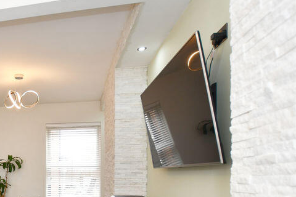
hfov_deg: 49.8
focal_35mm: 32
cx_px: 12
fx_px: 263
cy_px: 178
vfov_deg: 38.2
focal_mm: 10
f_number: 4
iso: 220
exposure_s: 1/60
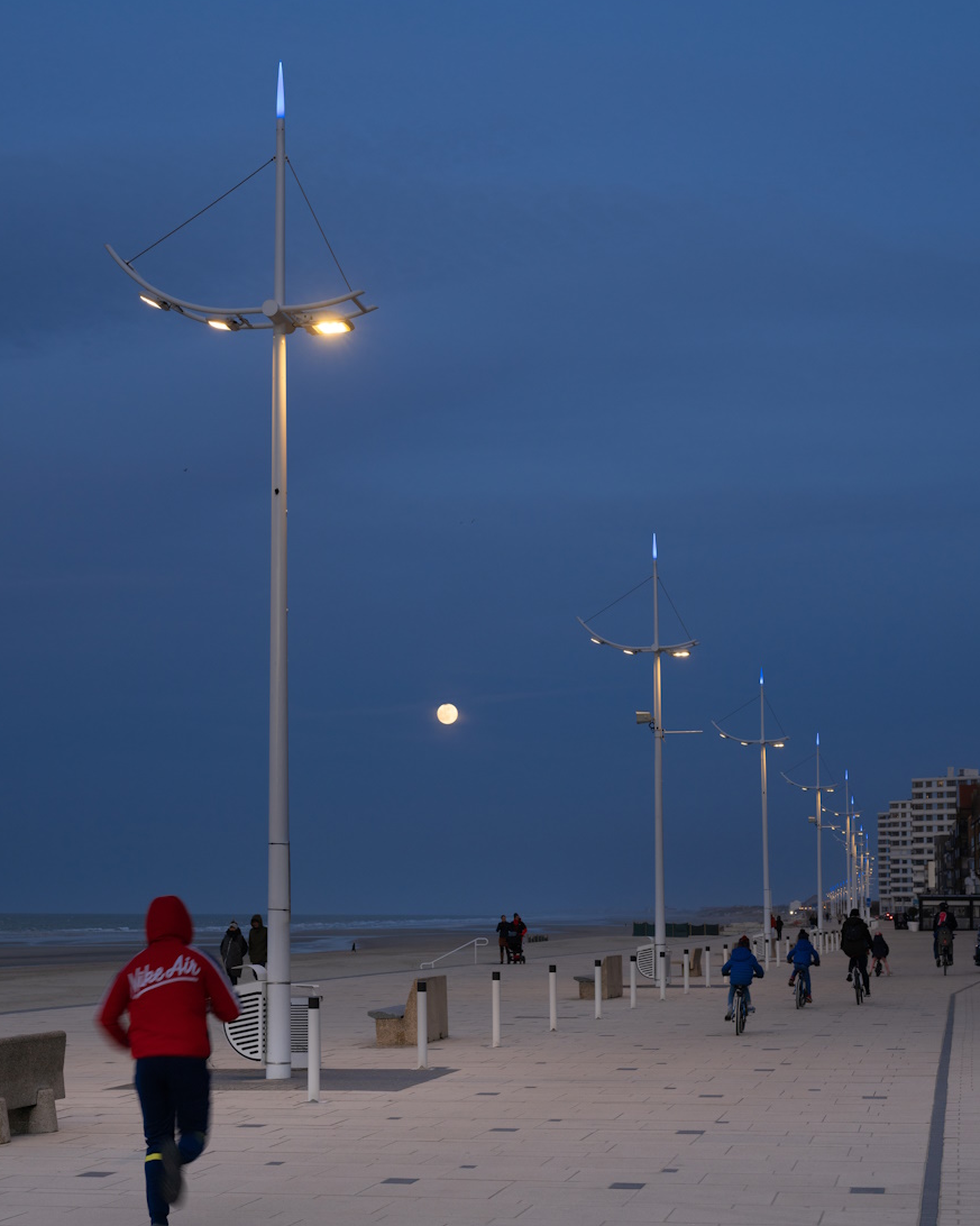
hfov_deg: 25.8
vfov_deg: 32.0
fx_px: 2140
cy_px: 603
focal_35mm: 59
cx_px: 488
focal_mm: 52
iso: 320
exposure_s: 1/30
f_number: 7.1
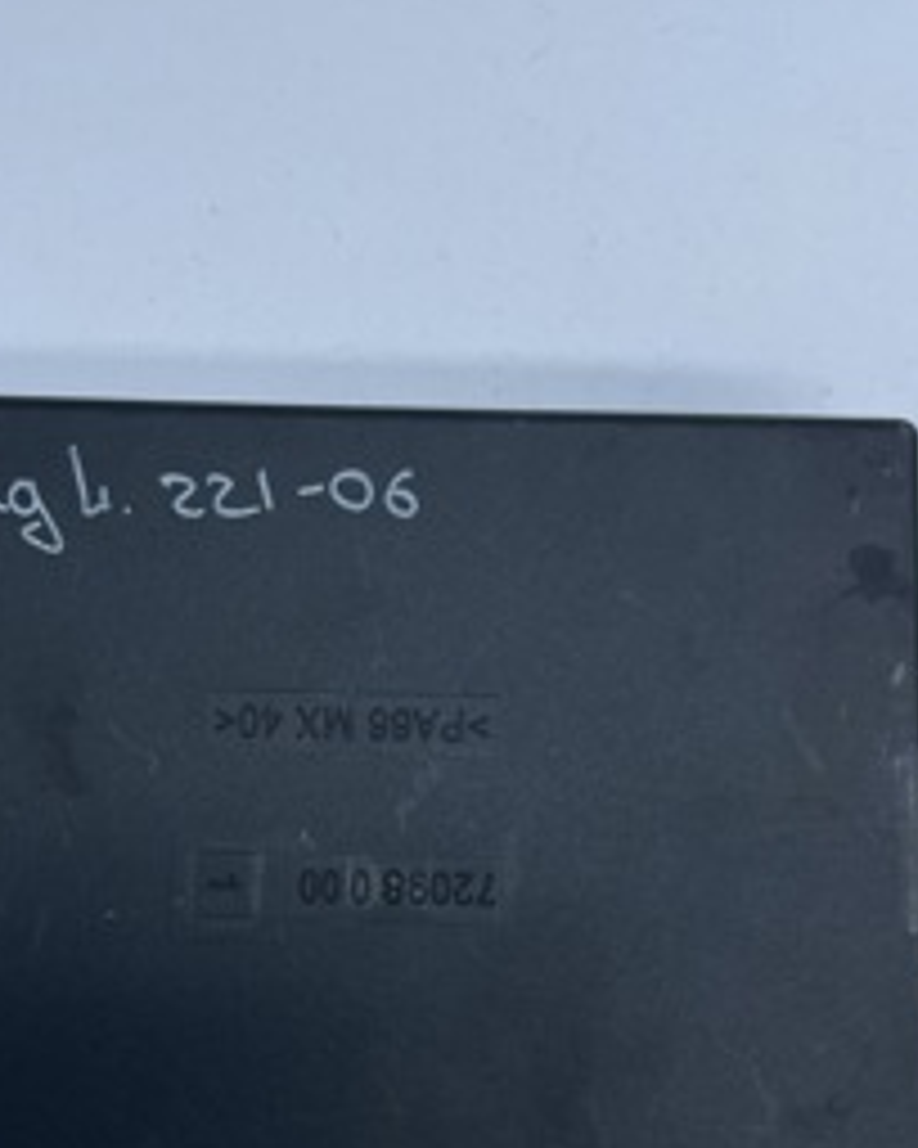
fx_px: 1562
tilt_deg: -80.4
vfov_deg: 40.0
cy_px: 729
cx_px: 346
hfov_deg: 32.6
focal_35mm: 46
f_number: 1.6
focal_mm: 5.1
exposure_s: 1/848
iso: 32
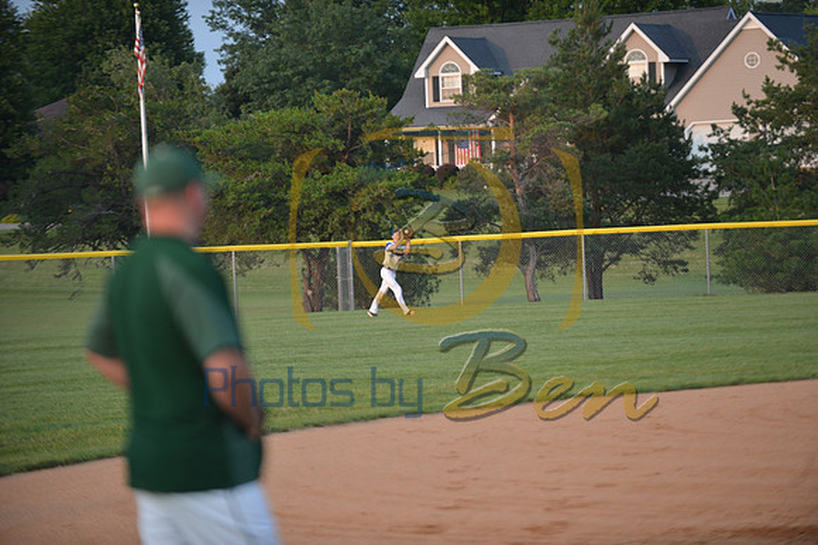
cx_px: 409
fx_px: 4542
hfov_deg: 10.3
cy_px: 272
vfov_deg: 6.9
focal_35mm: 200
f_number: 3.2
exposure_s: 1/1600
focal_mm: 200
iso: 400
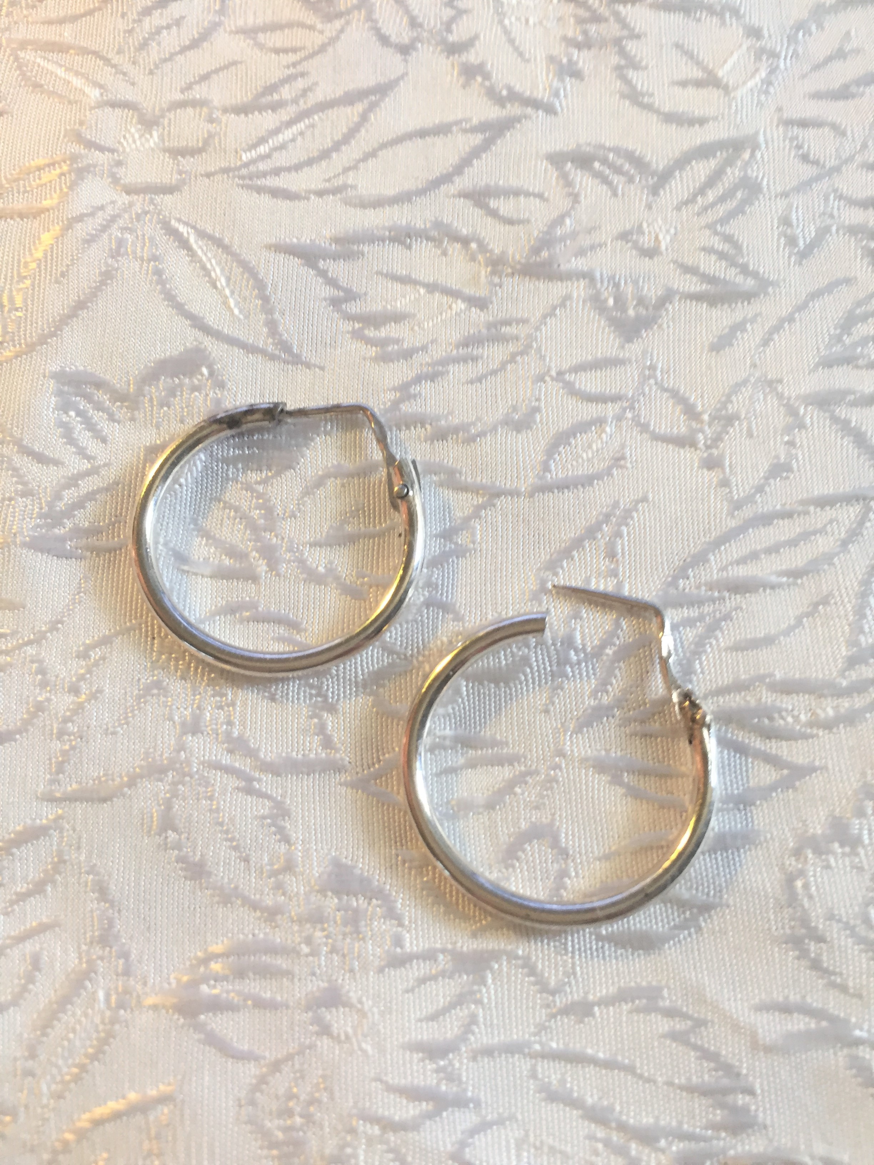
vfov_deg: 61.7
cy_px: 582
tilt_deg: -74.5
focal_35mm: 29
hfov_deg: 48.2
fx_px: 976
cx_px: 437
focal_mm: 4.15
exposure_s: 1/33
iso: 100
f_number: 2.2
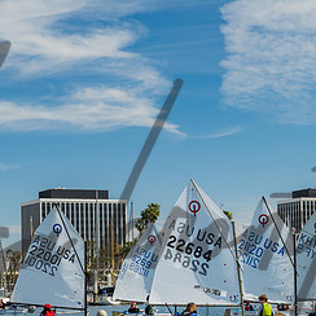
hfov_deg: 15.0
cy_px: 226
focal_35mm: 116
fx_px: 1198
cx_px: 229
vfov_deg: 15.0
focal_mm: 51
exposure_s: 1/250
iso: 250
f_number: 10
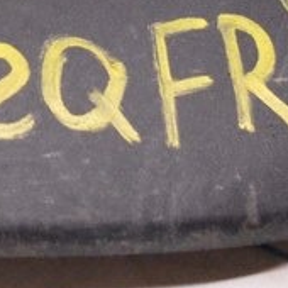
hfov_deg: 11.6
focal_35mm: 138
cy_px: -96
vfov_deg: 12.2
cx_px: -254
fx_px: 1299
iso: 3200
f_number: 3.5
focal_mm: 18
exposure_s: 1/320
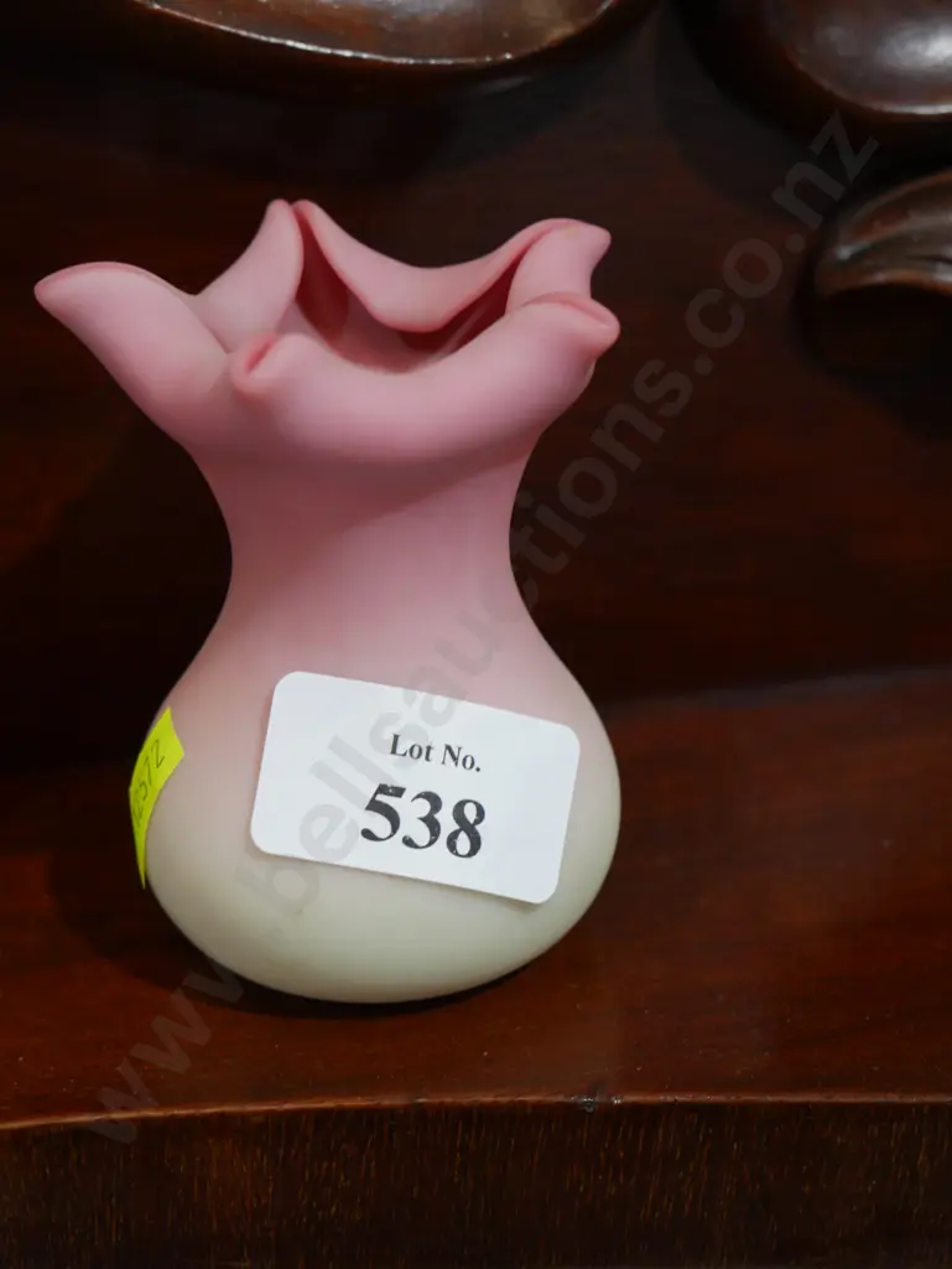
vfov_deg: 29.4
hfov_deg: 22.3
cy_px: 634
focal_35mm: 66
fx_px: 2418
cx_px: 476
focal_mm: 33
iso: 1250
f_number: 5.4
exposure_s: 1/80
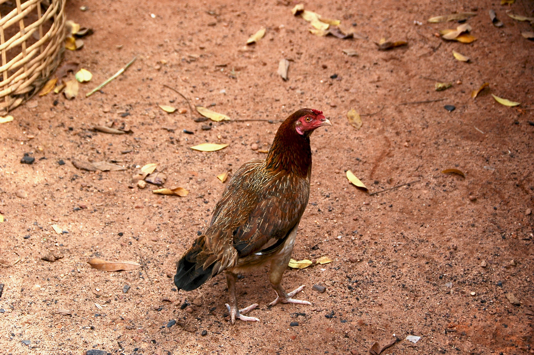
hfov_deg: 20.9
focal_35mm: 98
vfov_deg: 14.0
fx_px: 1445
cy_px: 178
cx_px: 267
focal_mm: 65
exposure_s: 1/320
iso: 200
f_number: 5.6
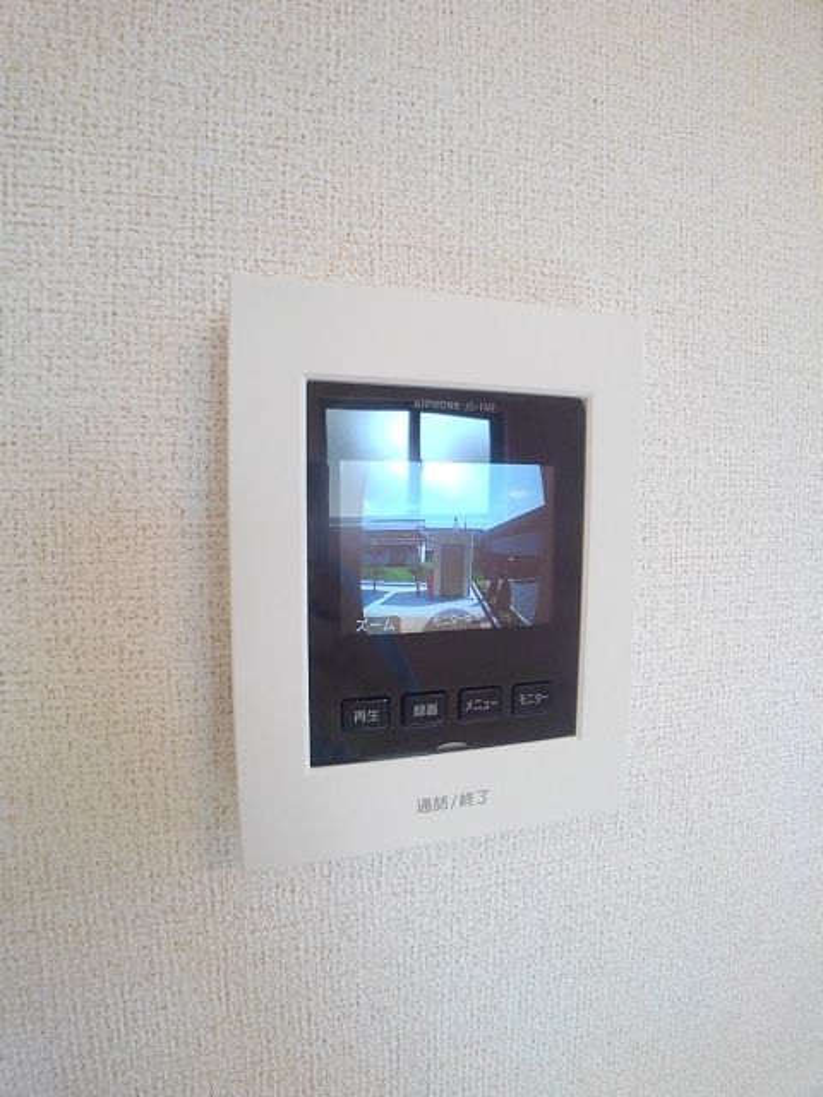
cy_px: 548
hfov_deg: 54.9
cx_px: 412
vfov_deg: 69.4
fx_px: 793
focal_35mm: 25
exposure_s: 1/50
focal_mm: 3.46
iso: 100
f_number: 2.2
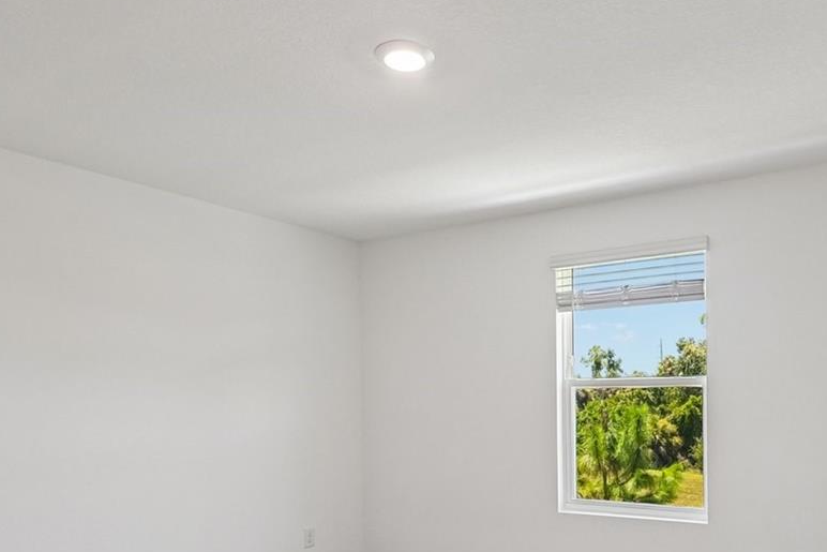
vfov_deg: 43.8
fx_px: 666
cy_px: 401
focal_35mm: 29
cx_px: 522
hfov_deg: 62.7
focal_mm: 14
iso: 400
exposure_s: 1/60
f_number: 8
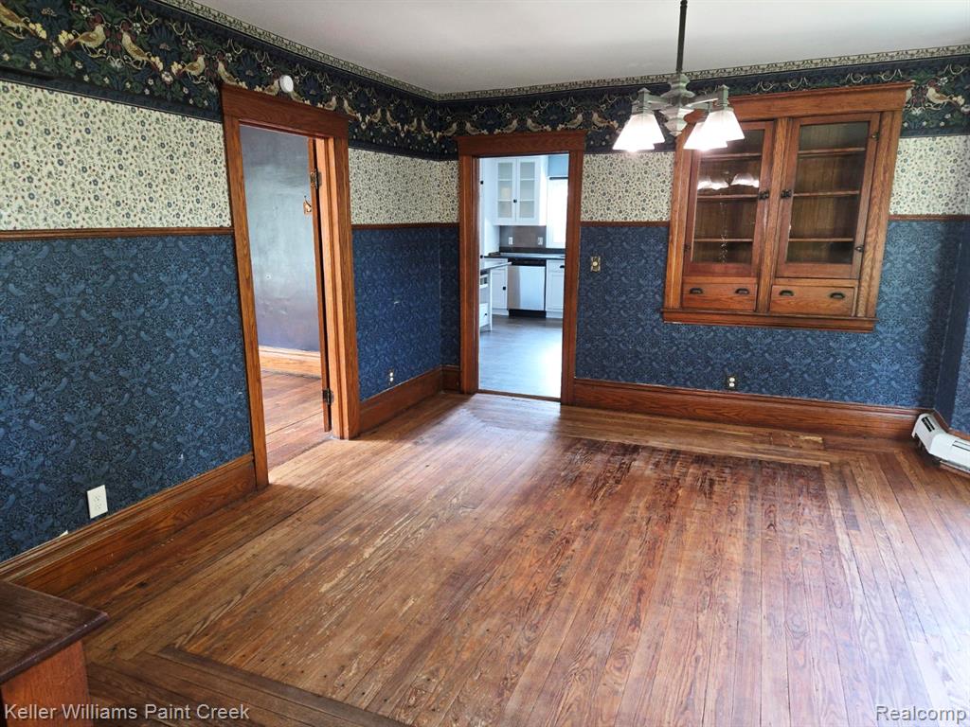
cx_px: 485
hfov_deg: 73.9
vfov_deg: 58.9
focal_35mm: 23
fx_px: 644
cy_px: 364
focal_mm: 5.4
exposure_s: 1/20
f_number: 1.8
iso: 160
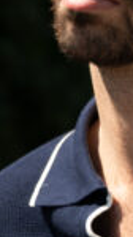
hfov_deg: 4.1
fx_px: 1850
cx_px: 211
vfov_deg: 7.3
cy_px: 232
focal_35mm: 294
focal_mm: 41
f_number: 2.8
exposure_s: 1/250
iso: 400
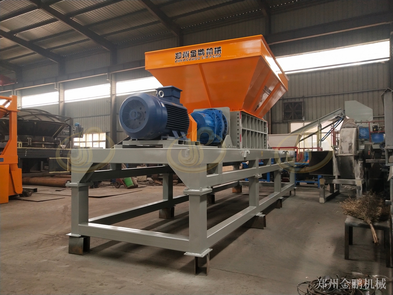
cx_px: 196
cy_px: 148
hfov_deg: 60.0
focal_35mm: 30
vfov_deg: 46.8
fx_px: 341
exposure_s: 1/50
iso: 329
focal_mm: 3.95
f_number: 1.8
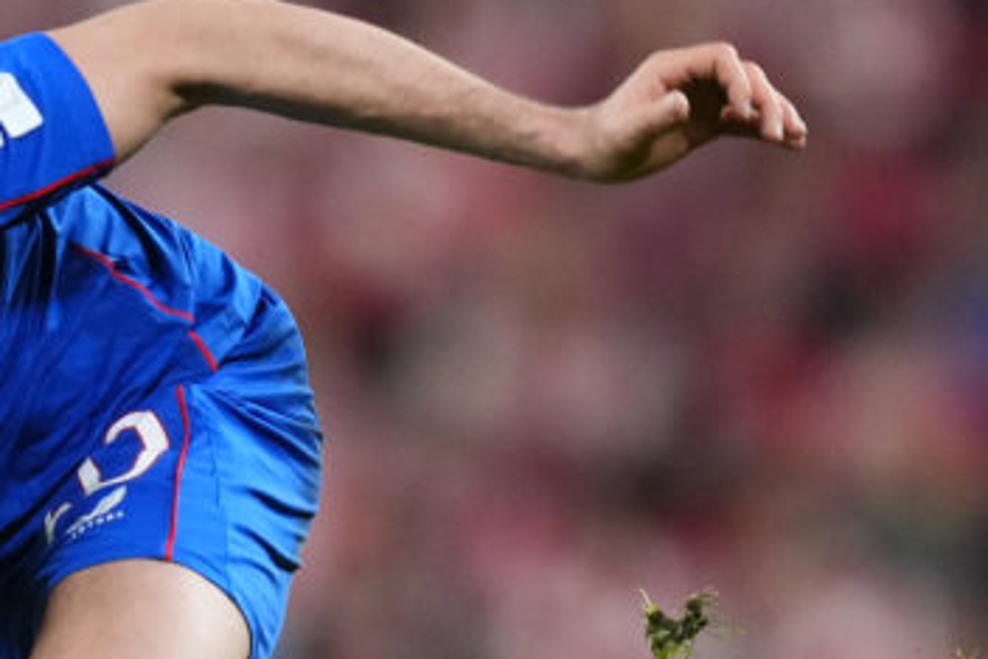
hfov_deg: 1.8
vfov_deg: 1.2
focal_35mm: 1163
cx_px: -359
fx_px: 31929
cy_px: 604
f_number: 2.8
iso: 3200
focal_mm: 400
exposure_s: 1/2000
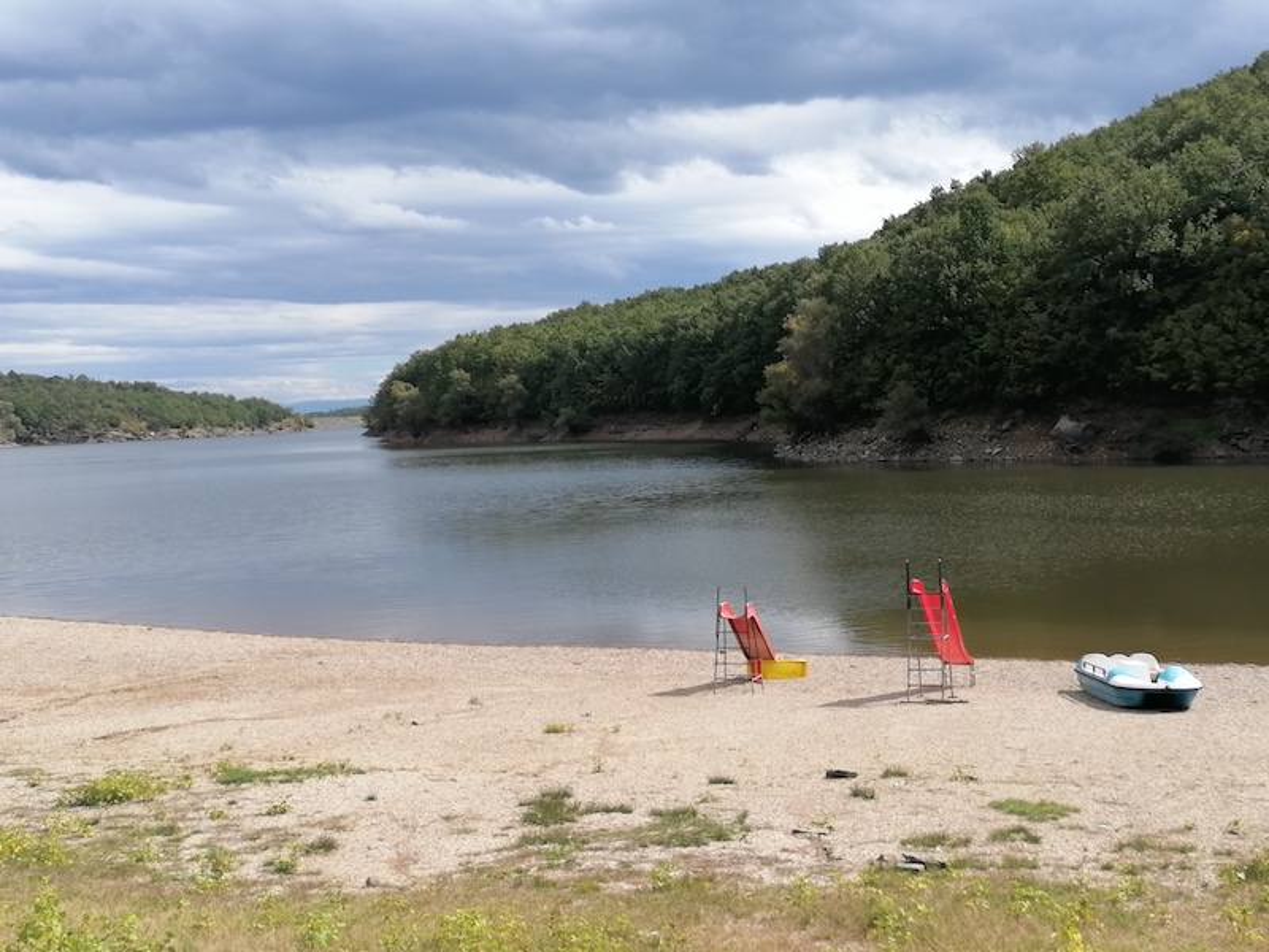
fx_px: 1503
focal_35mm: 41
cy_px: 476
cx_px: 634
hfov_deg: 45.8
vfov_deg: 35.1
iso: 50
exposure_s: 1/1471
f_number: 1.8
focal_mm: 5.4
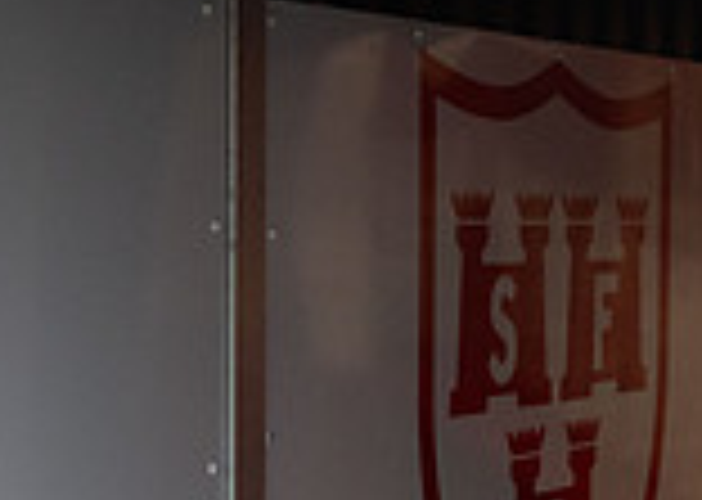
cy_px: 458
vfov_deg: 10.8
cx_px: 158
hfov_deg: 15.1
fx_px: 2628
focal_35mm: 132
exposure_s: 1/160
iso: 1250
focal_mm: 25.5
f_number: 4
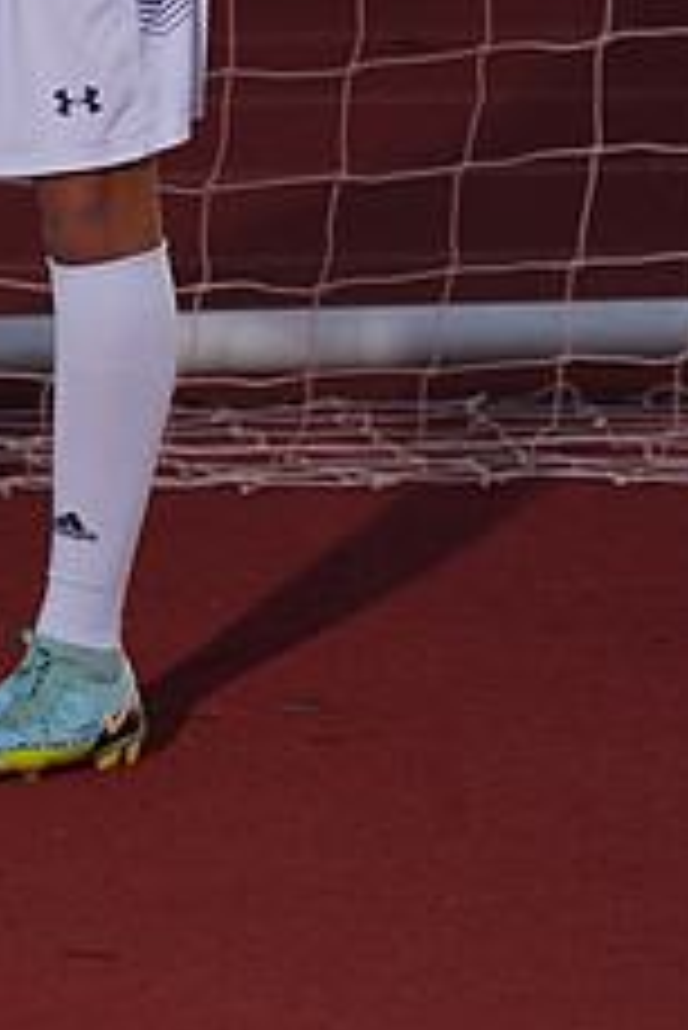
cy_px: -211
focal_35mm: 568
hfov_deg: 2.4
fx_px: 16257
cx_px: -106
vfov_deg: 3.6
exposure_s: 1/250
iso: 200
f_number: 5.6
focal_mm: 224
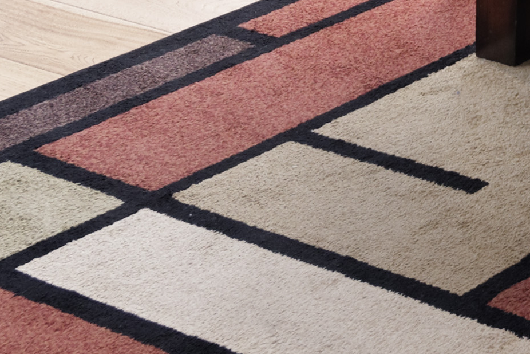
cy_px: -776
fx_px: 2106
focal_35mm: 143
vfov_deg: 8.0
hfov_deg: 12.0
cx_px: 1213
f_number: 7.1
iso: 1000
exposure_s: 1/200
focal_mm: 22
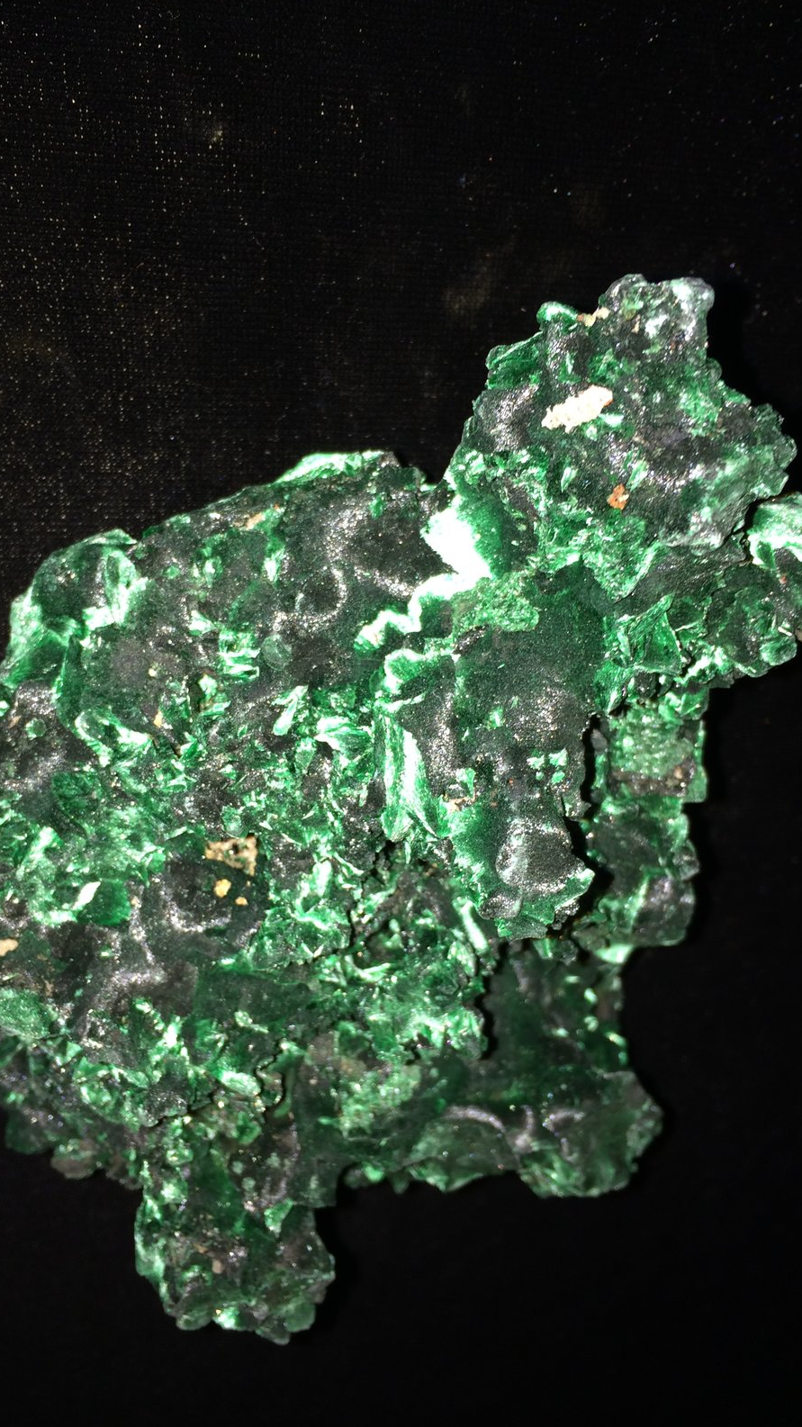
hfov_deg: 35.6
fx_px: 1248
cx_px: 347
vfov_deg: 59.5
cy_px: 710
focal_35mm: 33
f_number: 2.2
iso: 32
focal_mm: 4.12
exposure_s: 1/41
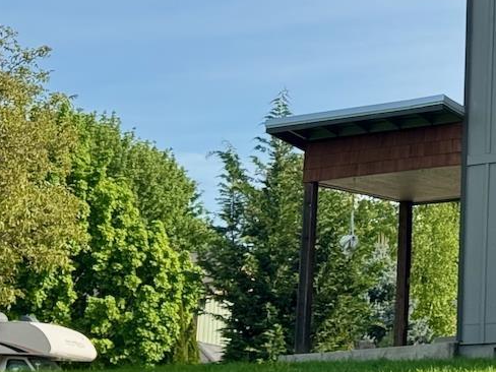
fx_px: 1805
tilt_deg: +13.6
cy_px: 23
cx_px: 644
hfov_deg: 14.9
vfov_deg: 11.7
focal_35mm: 126
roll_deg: +0.0
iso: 64
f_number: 1.78
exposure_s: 1/2179
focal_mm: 6.76
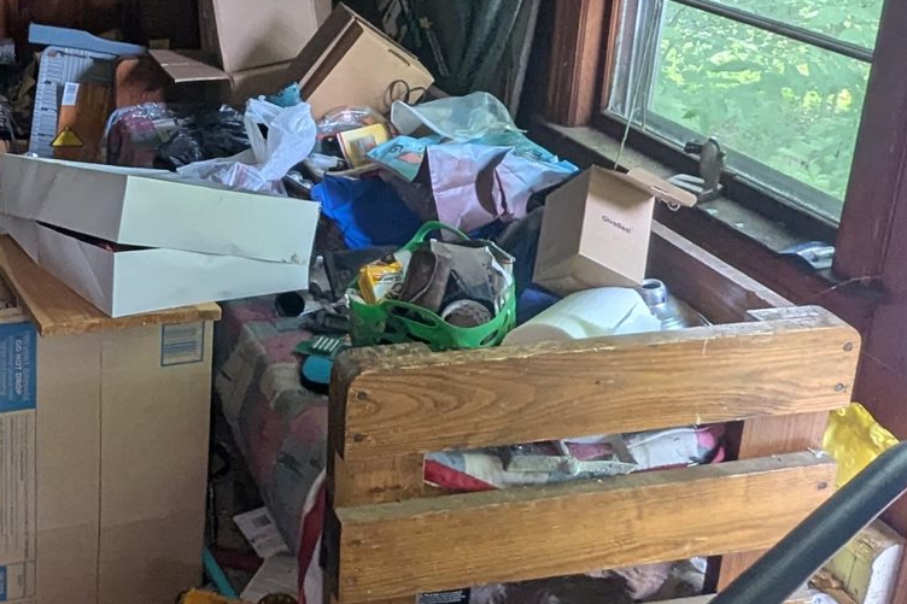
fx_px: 1285
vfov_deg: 26.4
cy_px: 221
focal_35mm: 51
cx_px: 122
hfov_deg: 36.9
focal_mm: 2.35
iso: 234
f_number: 2.2
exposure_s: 1/40
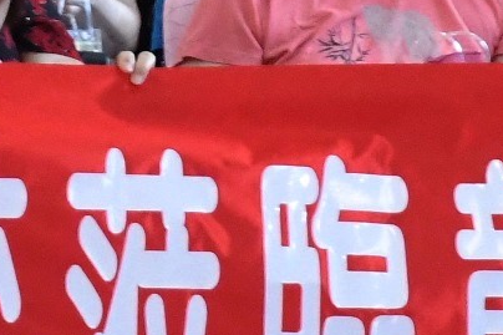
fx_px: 9343
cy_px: -385
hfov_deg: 3.1
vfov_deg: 2.0
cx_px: -377
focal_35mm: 669
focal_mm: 65
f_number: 5
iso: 3200
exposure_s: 1/60
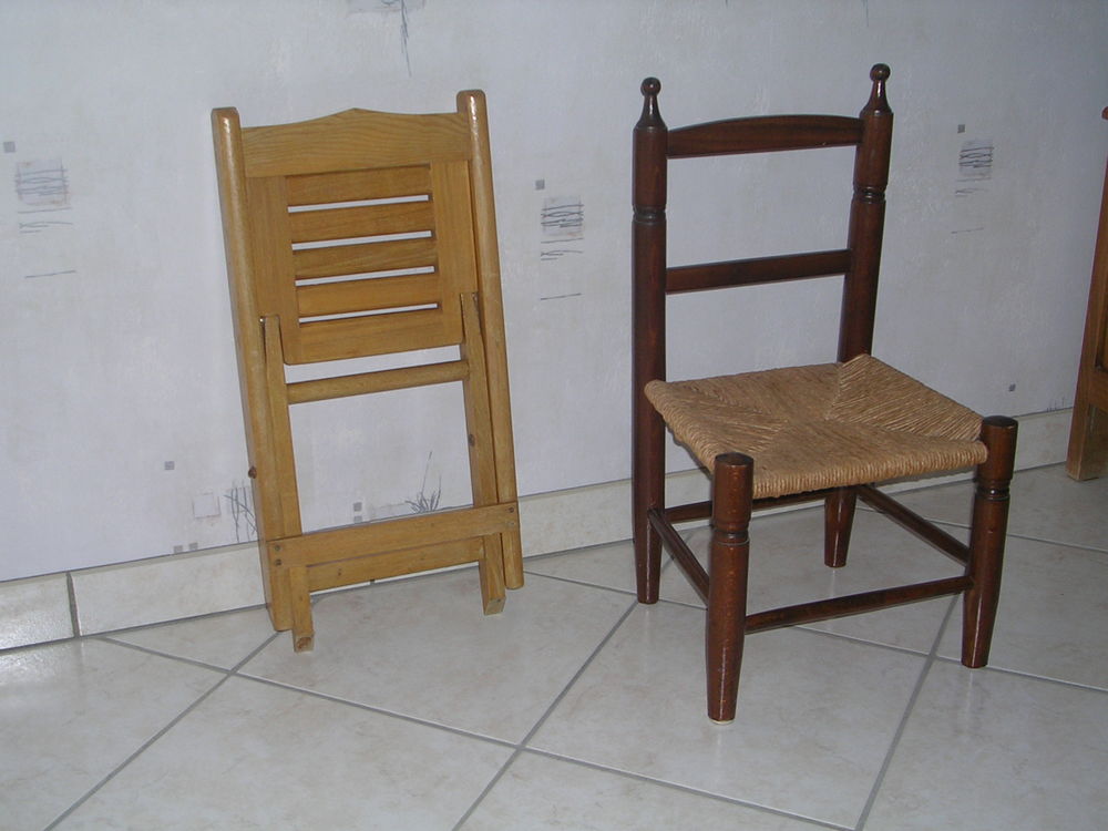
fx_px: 1568
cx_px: 554
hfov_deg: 38.9
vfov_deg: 29.7
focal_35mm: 49
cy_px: 416
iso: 50
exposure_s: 1/60.1
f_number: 3.1
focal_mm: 7.5
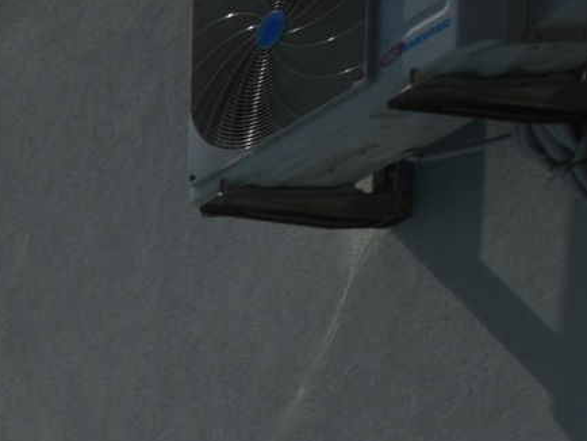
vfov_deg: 12.5
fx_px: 1578
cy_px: 1053
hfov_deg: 11.1
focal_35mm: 93
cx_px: -1232
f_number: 13
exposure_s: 1/640
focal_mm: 10
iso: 200
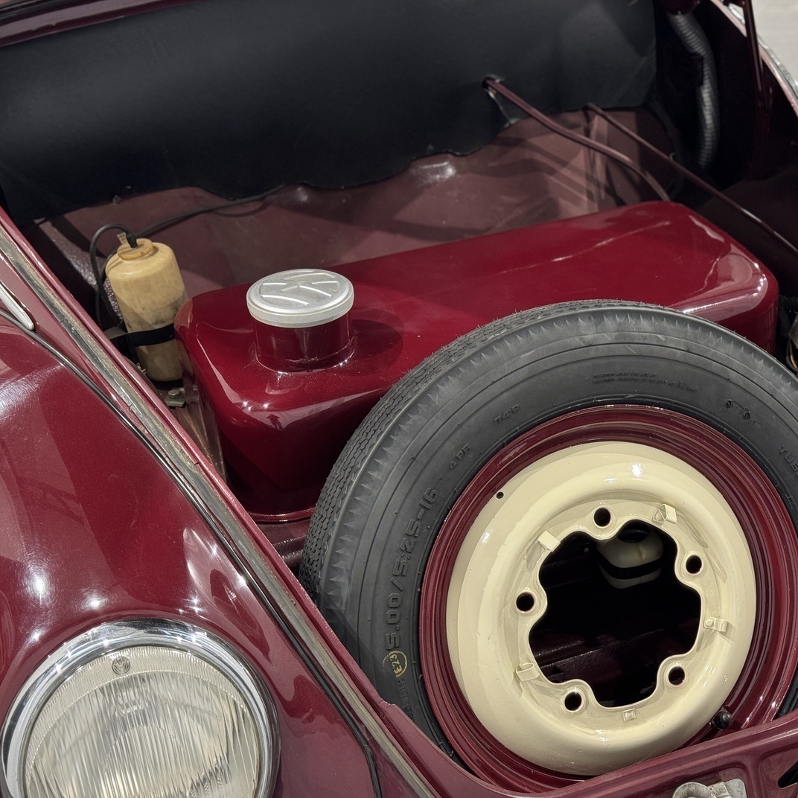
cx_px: 513
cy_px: 398
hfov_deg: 29.9
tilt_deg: -32.5
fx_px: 1487
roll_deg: +2.7
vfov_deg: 30.0
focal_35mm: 57
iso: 160
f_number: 1.78
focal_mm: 6.76
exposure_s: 1/50
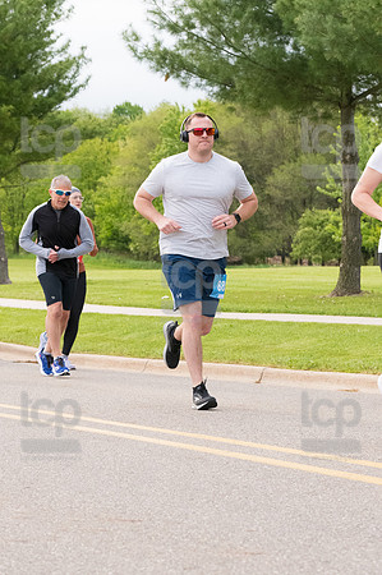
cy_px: 288
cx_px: 191
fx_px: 2201
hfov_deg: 9.9
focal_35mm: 138
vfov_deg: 14.9
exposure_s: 1/1600
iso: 4000
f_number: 7.1
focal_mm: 92
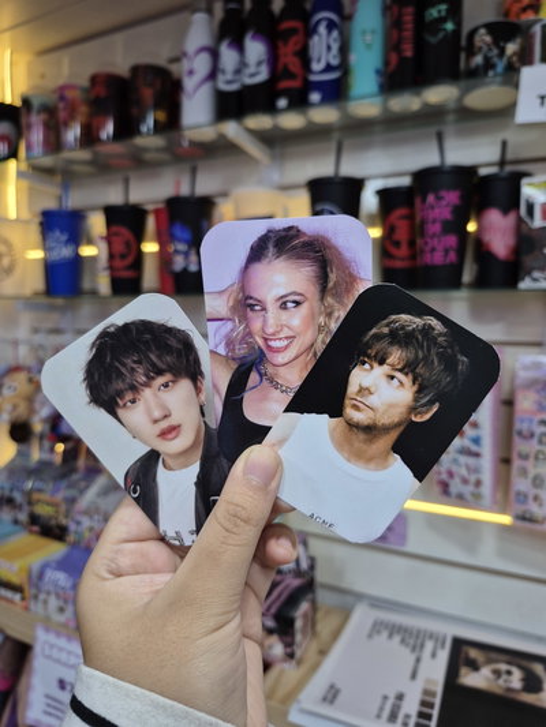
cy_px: 364
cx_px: 273
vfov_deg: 73.9
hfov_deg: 58.9
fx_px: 484
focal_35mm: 23
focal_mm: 5.4
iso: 160
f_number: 1.8
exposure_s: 1/100
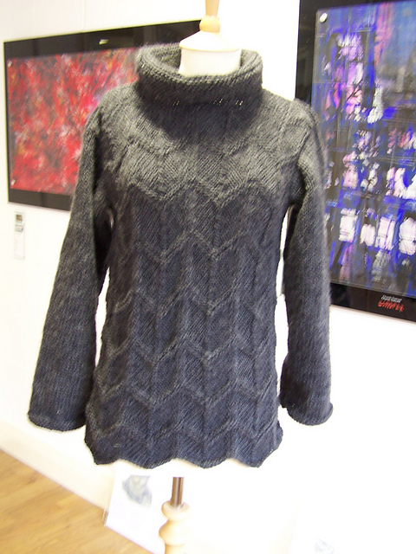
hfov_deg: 37.7
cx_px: 208
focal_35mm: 38
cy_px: 277
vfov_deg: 49.0
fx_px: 609
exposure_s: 1/8
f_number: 2.8
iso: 140
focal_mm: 6.3
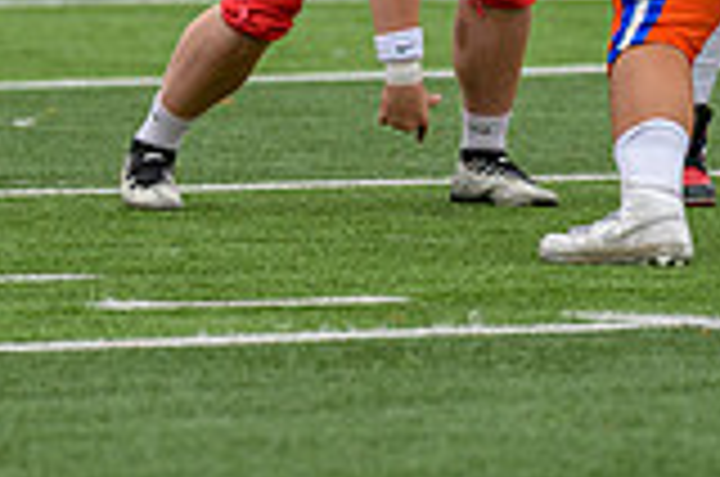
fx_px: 15948
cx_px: 216
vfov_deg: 1.7
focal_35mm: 799
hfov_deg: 2.6
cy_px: -182
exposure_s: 1/800
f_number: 2.8
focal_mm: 220
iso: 200
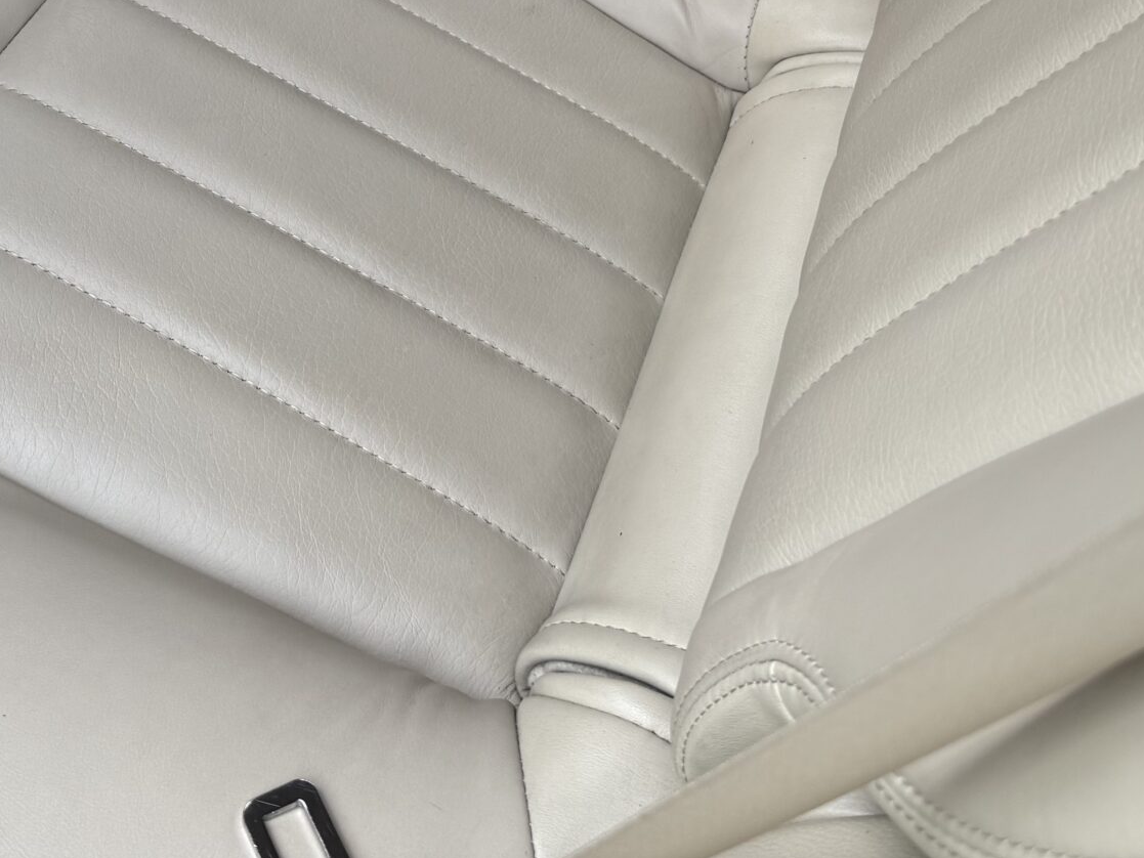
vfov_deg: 24.5
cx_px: 410
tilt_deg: -41.7
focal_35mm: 55
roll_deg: -5.0
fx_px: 1818
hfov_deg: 34.7
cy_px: -119
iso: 80
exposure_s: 1/121
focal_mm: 6.76
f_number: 1.78
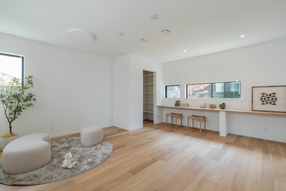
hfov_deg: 96.7
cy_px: 96
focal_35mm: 16
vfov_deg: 73.7
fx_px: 127
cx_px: 143
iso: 400
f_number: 5.6
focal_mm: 16
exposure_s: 1/100
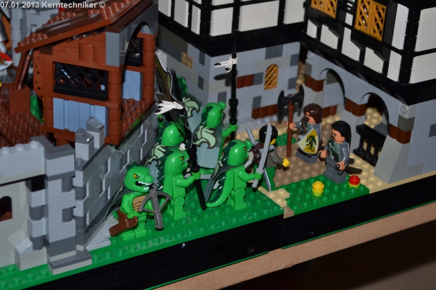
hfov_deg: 24.6
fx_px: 999
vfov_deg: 16.5
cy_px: 145
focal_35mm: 82
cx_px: 218
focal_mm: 55
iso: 100
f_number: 8
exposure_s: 1/60
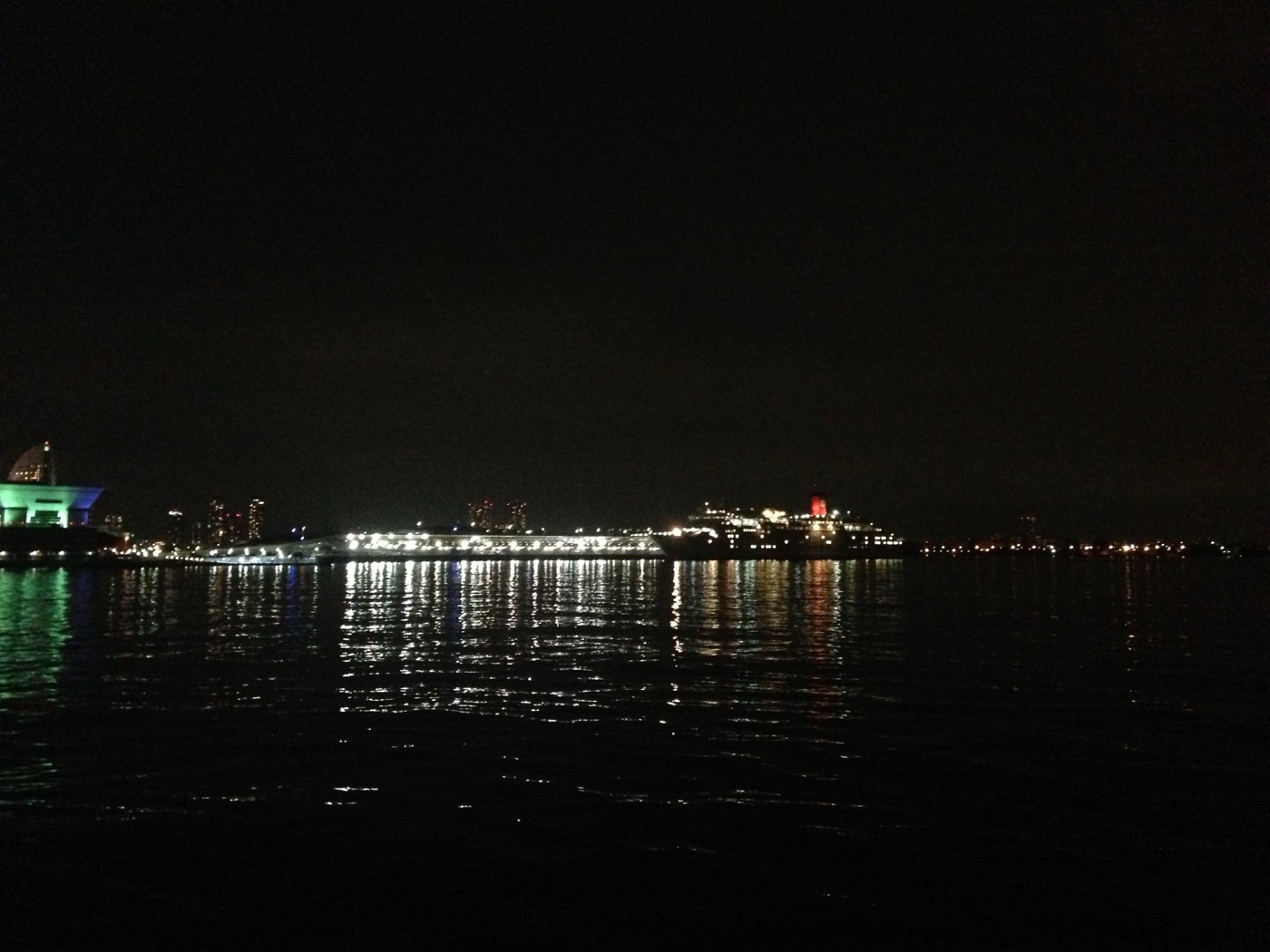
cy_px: 476
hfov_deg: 55.4
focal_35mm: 33
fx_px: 1211
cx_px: 635
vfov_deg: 42.9
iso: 800
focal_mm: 4.12
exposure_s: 1/15
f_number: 2.4
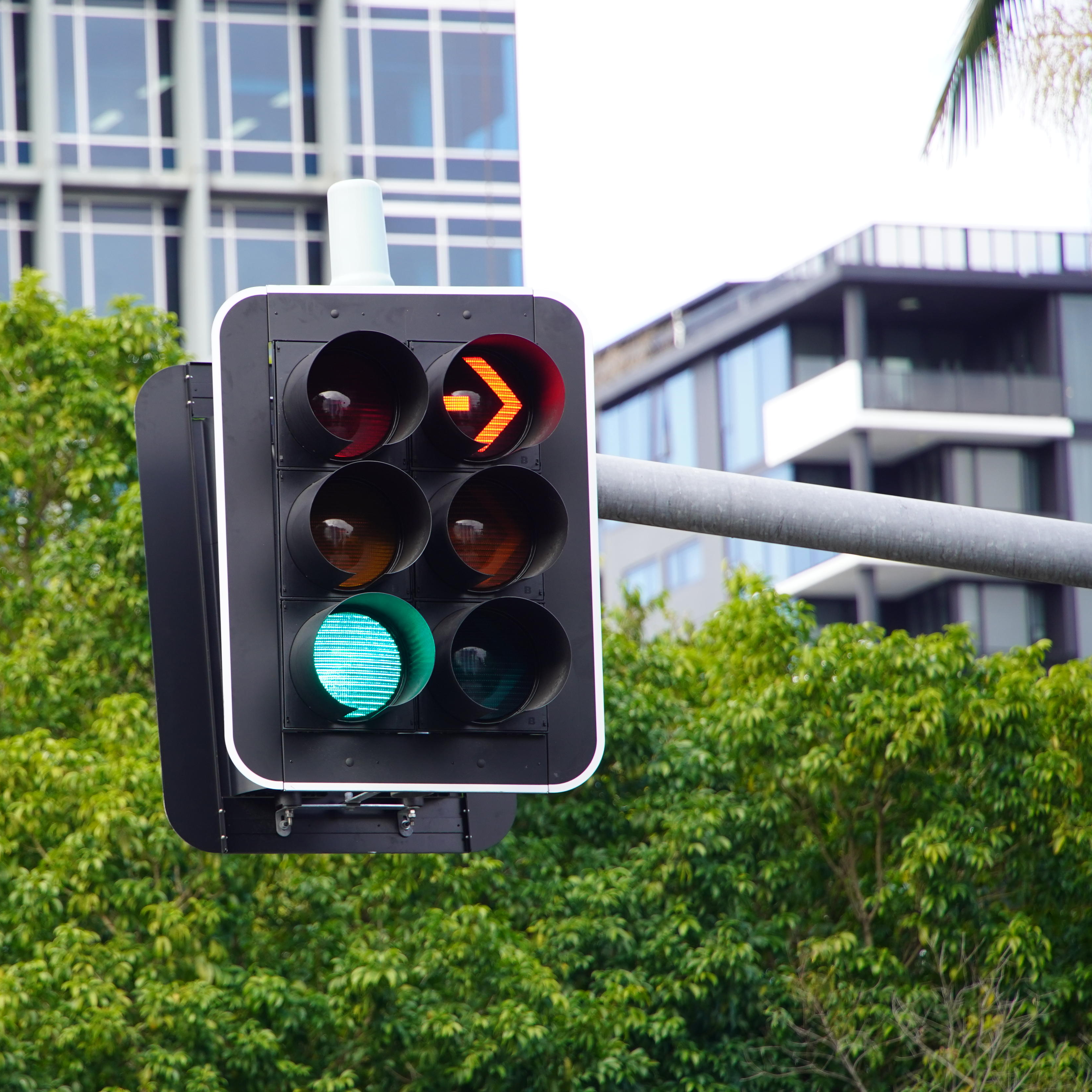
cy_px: 544
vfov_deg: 6.8
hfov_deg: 6.8
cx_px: 277
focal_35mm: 256
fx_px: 9137
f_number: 5.6
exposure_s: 1/250
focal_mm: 200
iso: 500
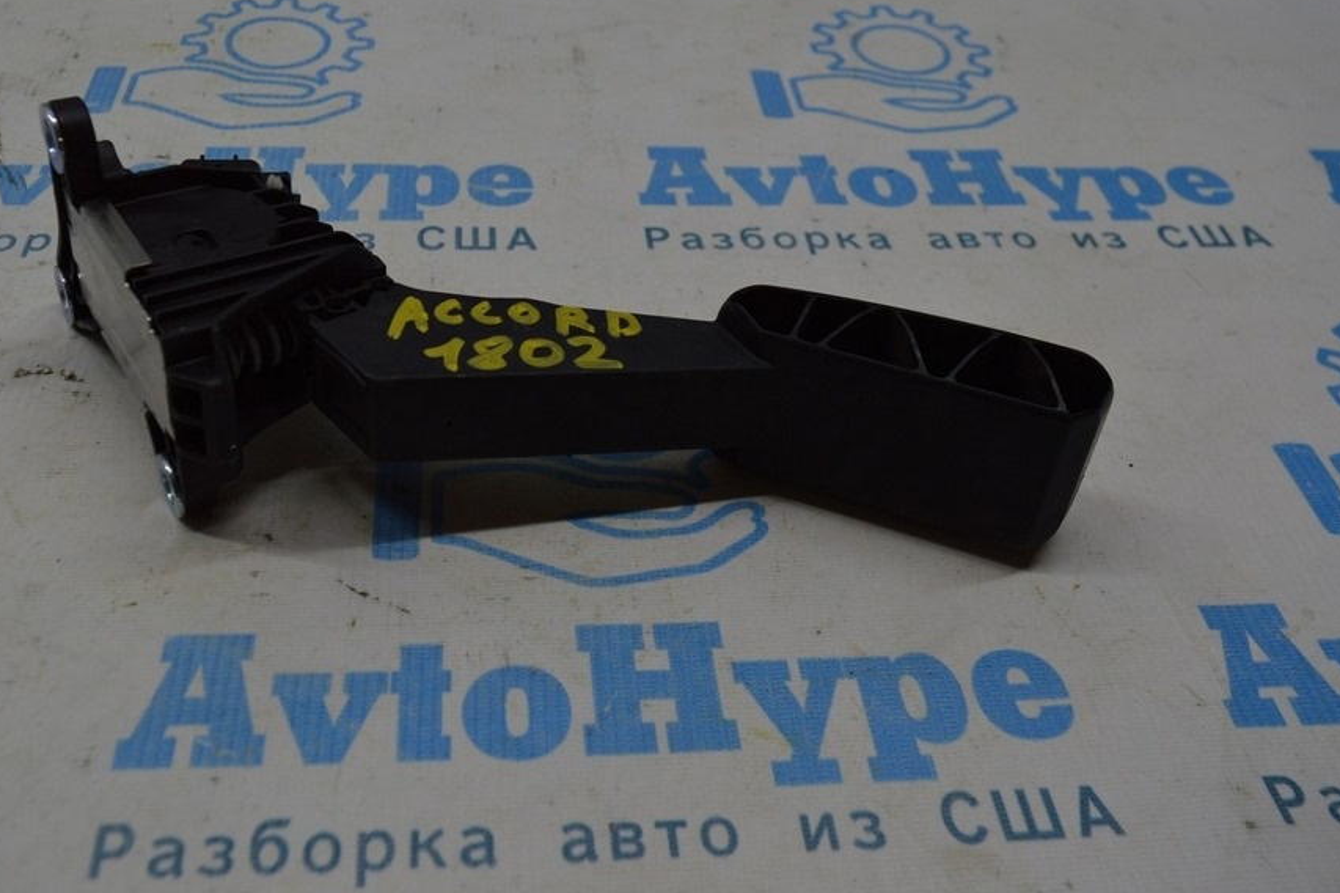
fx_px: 1339
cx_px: 542
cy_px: 386
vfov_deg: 36.8
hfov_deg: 52.8
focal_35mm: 36
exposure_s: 1/125
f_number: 5.6
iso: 320
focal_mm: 20
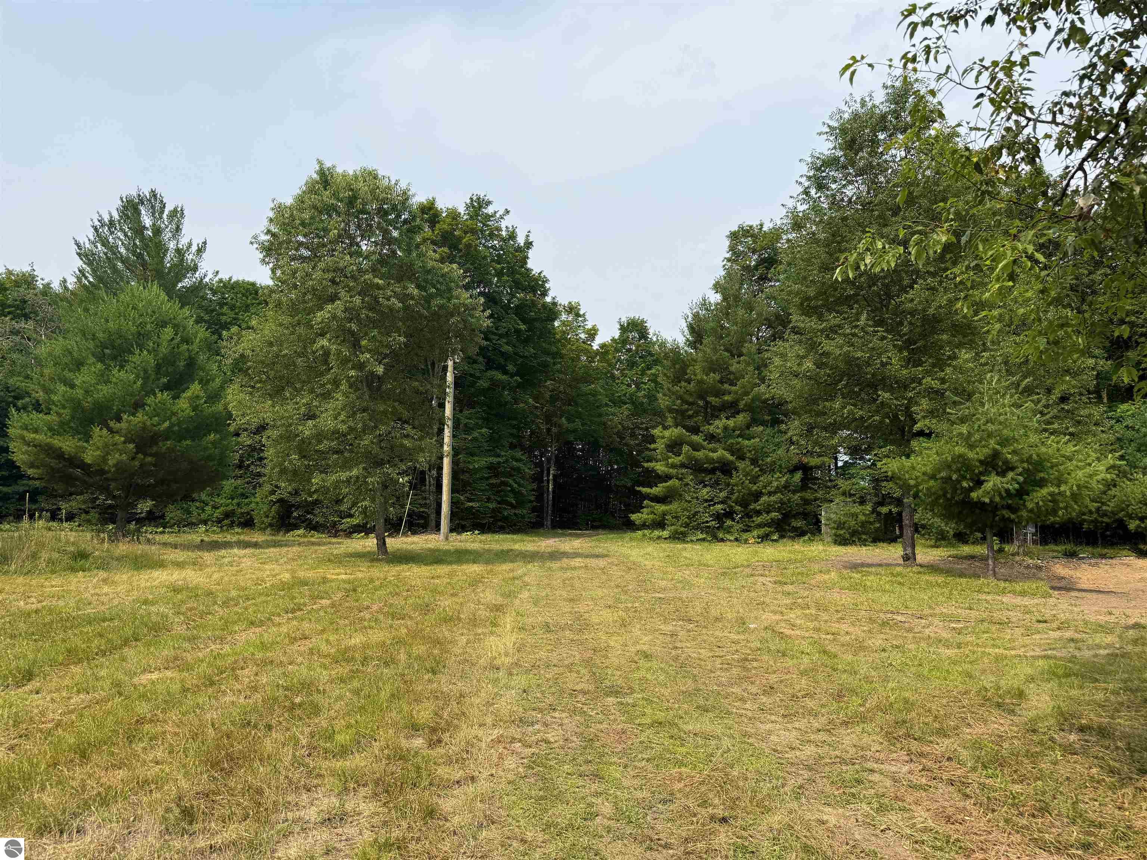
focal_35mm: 24
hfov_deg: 71.6
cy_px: 430
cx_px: 574
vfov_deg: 56.8
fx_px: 795
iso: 80
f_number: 1.78
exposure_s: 1/3759
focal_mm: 6.76
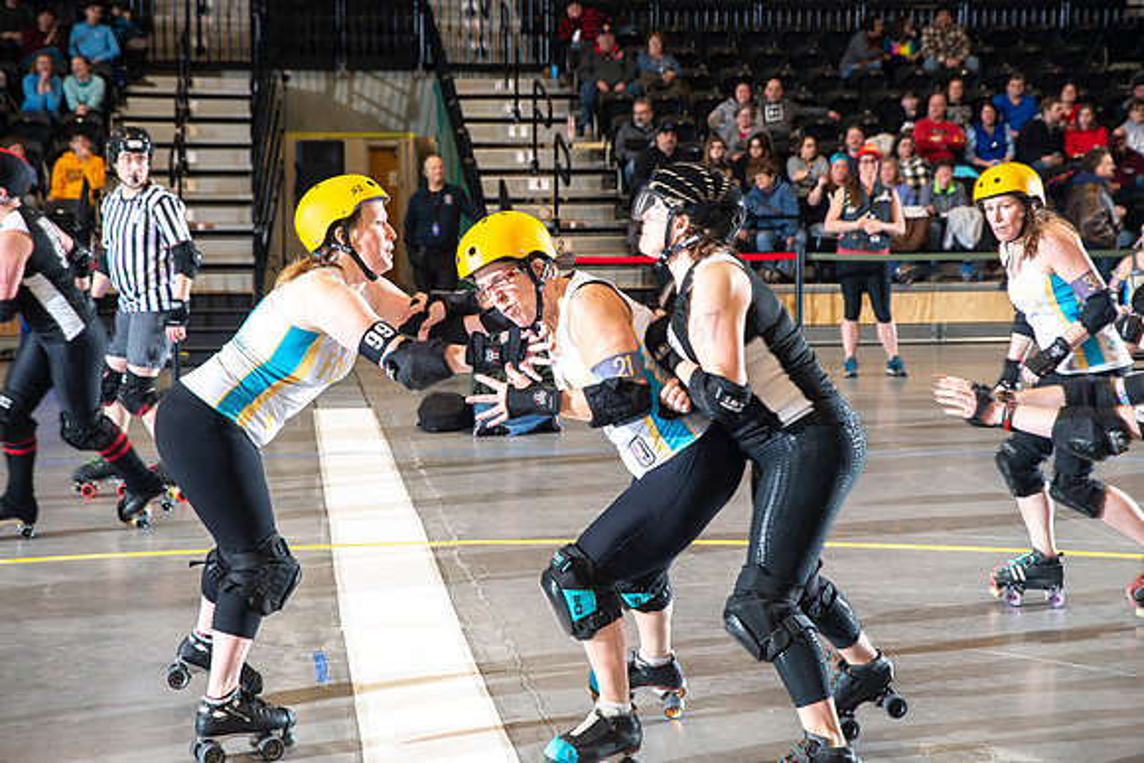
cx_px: 572
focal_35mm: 70
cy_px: 382
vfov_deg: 19.5
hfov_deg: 28.8
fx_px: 2225
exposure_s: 1/160
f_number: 5.6
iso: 500
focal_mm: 70
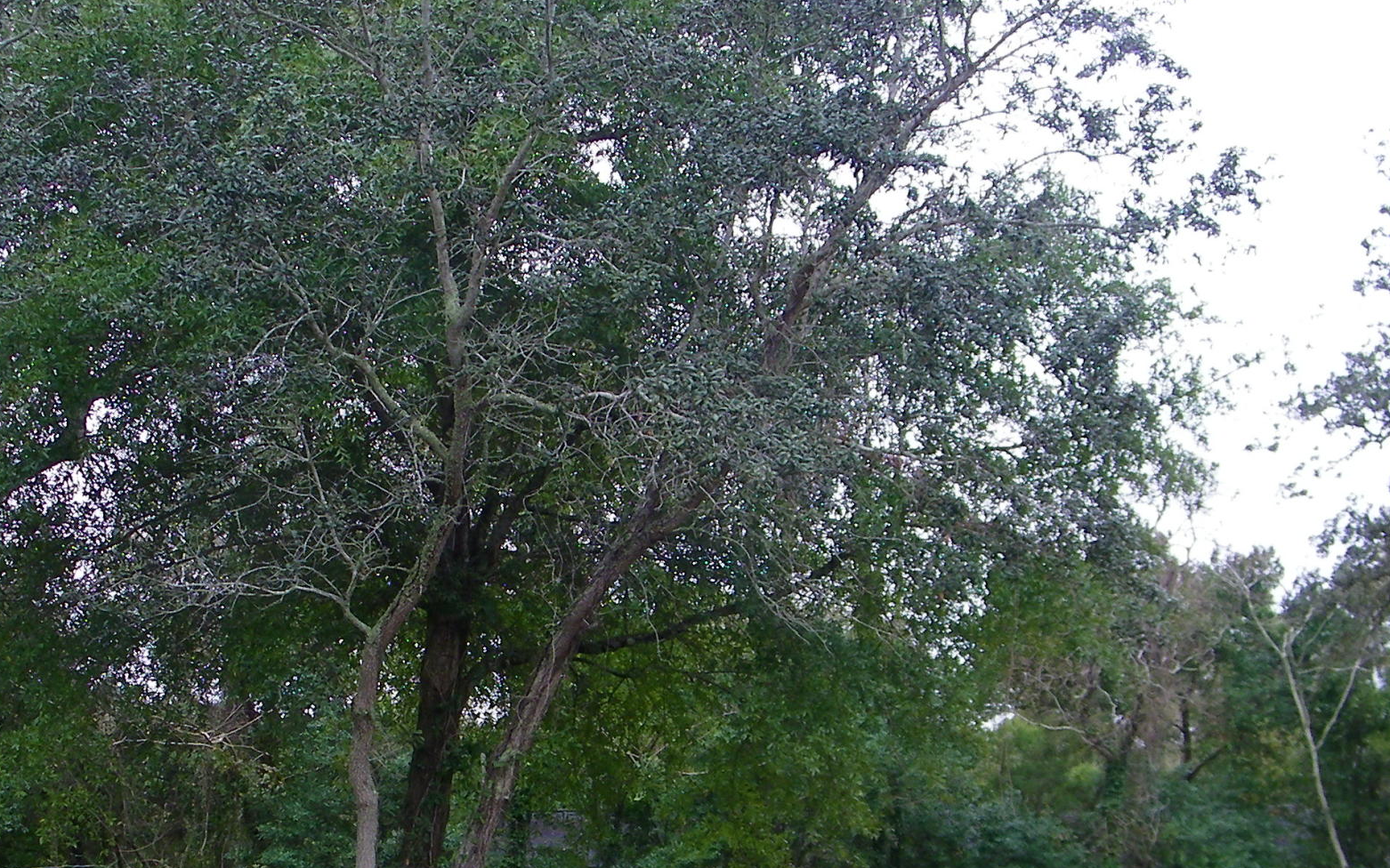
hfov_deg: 35.3
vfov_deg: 22.5
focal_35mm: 57
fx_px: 2159
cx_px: 454
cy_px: 685
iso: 80
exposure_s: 1/50
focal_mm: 5
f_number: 3.5
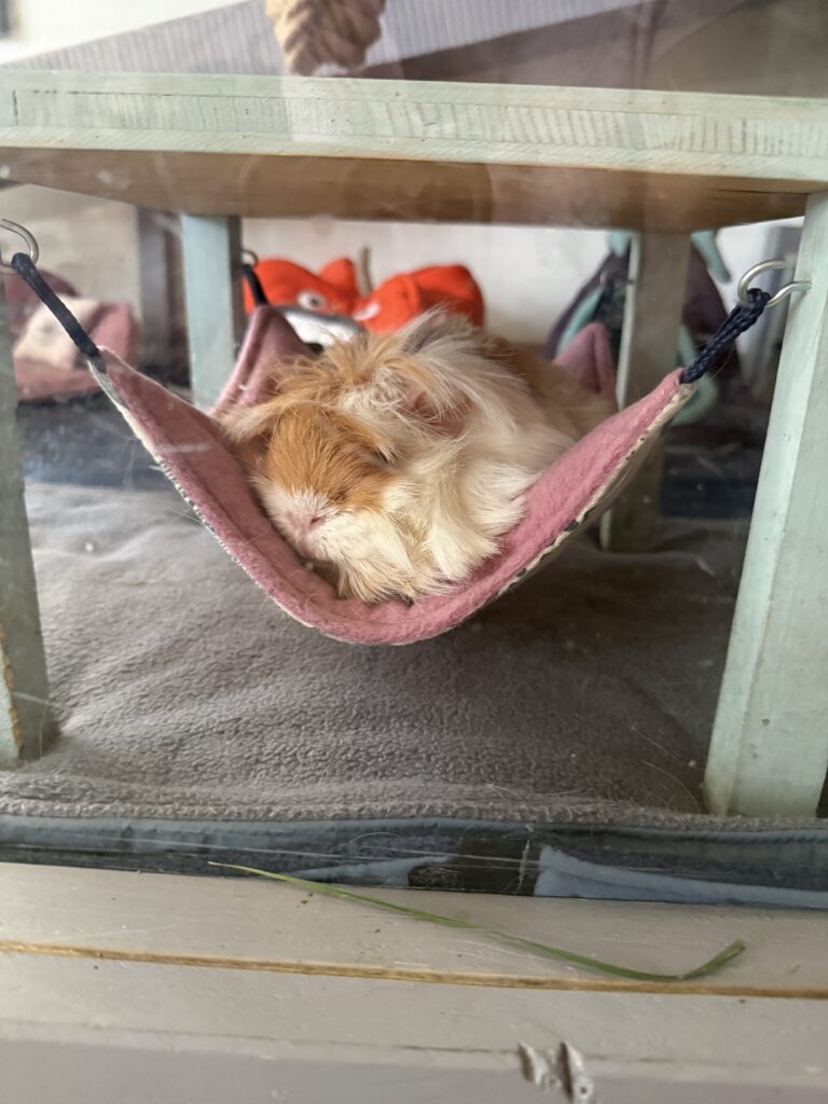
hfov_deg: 56.8
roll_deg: -2.5
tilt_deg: -18.1
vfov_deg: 71.6
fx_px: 765
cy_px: 552
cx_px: 414
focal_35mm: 24
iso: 800
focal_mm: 6.76
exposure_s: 1/41
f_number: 1.78
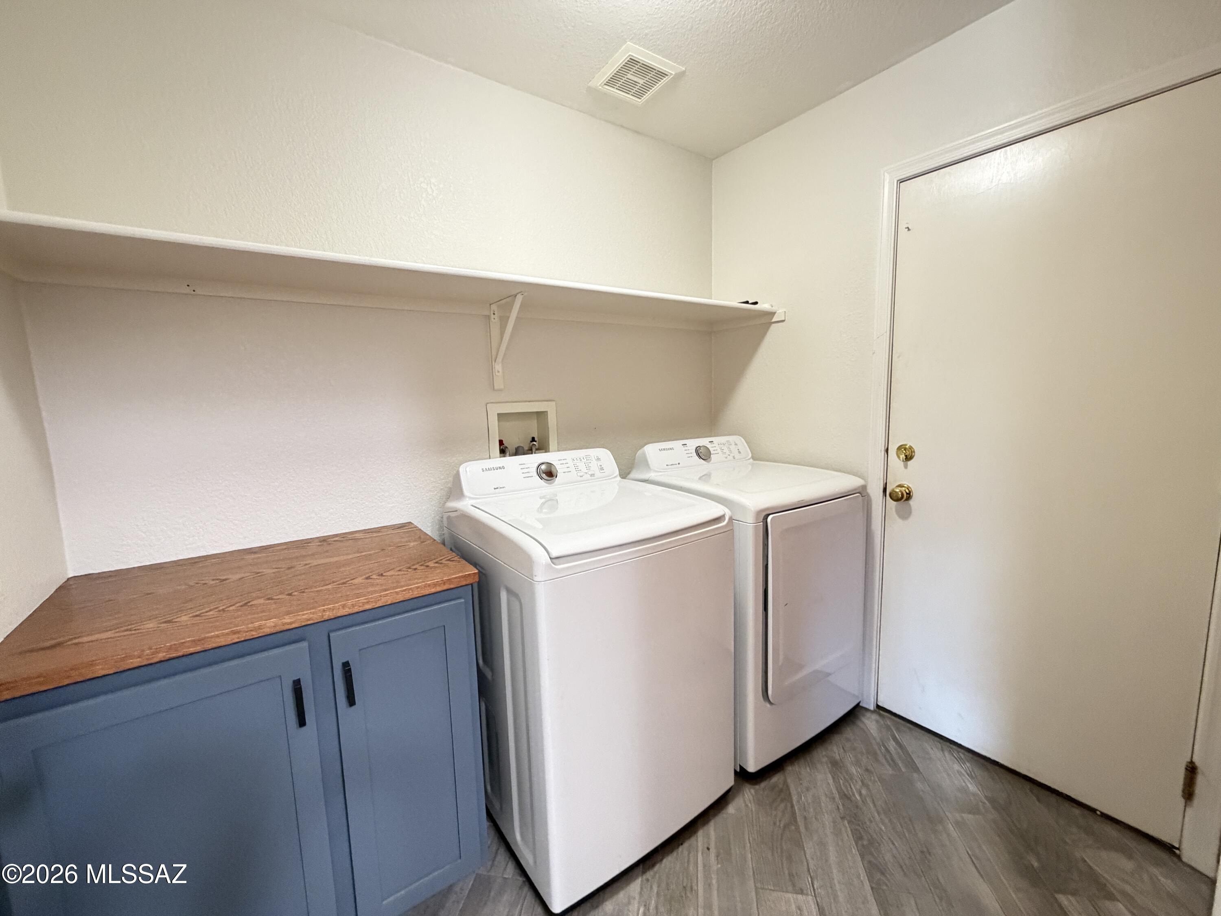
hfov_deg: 102.1
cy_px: 458
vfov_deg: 85.7
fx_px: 494
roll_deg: +1.8
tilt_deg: -6.8
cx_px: 610
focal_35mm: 14
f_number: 2.2
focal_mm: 2.22
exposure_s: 1/41
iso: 400
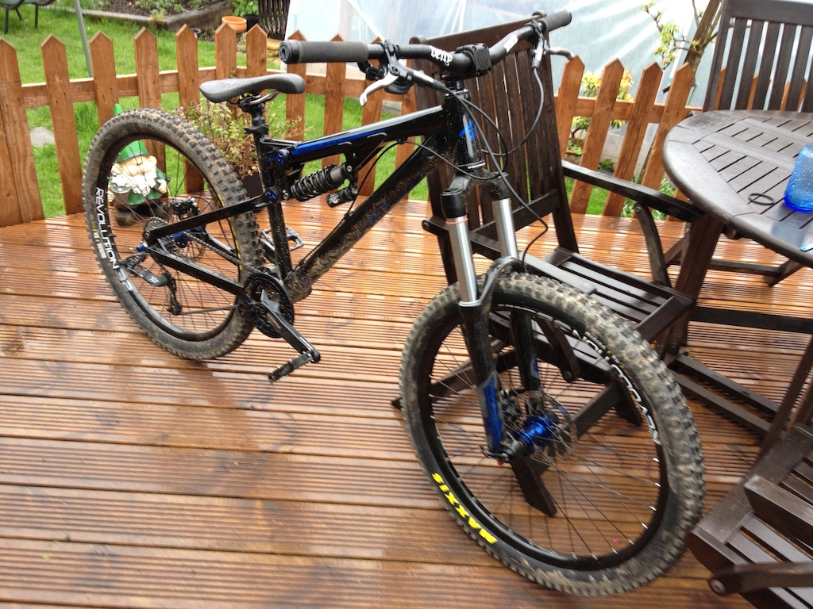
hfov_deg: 52.6
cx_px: 406
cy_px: 304
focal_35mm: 35
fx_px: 822
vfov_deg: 40.7
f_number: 2.4
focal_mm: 4.28
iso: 64
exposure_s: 1/24
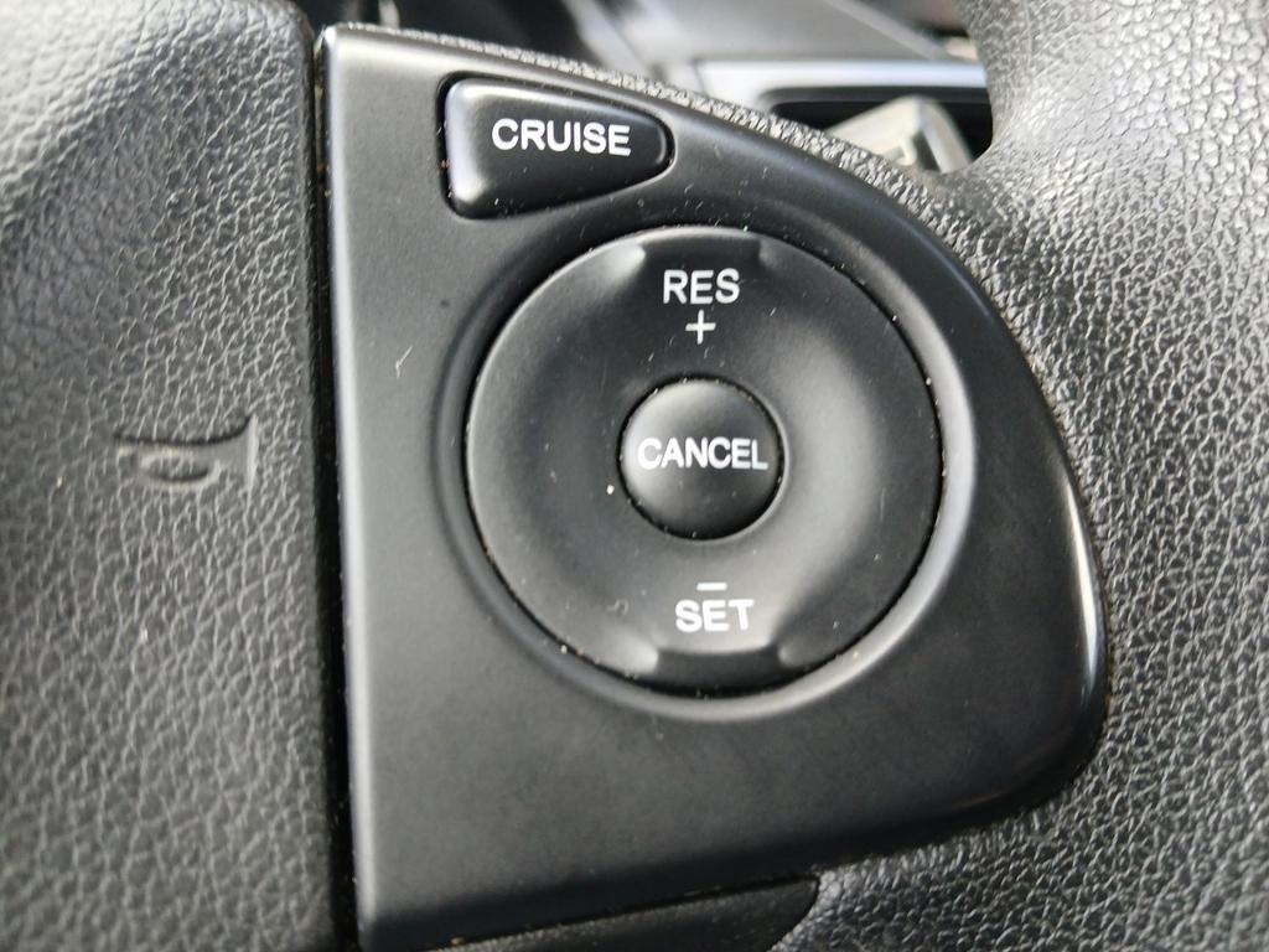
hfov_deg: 67.3
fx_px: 953
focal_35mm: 26
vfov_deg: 53.1
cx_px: 634
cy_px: 476
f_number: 1.8
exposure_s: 1/60
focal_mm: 3.98
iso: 200
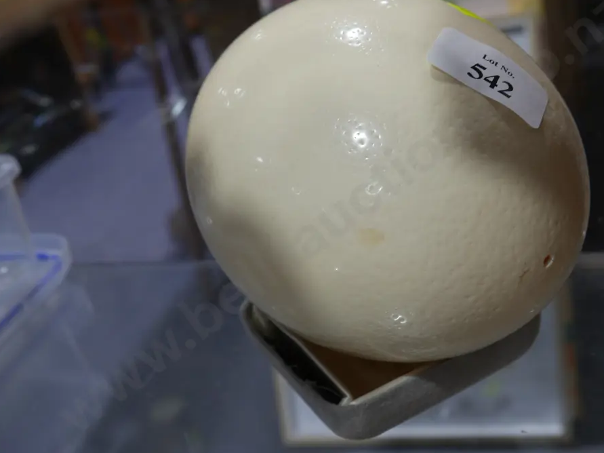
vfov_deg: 31.5
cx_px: 342
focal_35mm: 46
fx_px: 803
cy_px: 216
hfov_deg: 41.2
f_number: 5
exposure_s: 1/60
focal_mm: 20
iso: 320
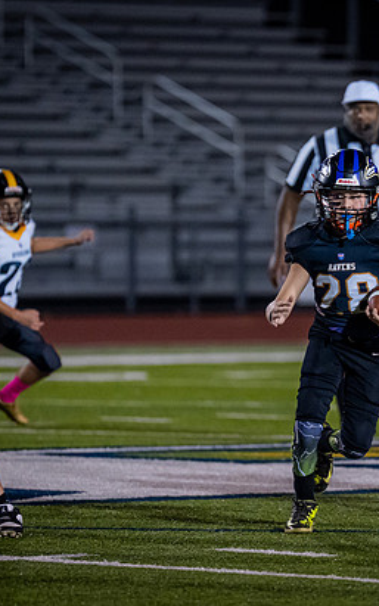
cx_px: 343
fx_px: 7286
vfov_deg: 4.8
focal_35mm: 441
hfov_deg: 3.0
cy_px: 313
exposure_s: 1/1000
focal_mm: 200
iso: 2500
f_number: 2.8
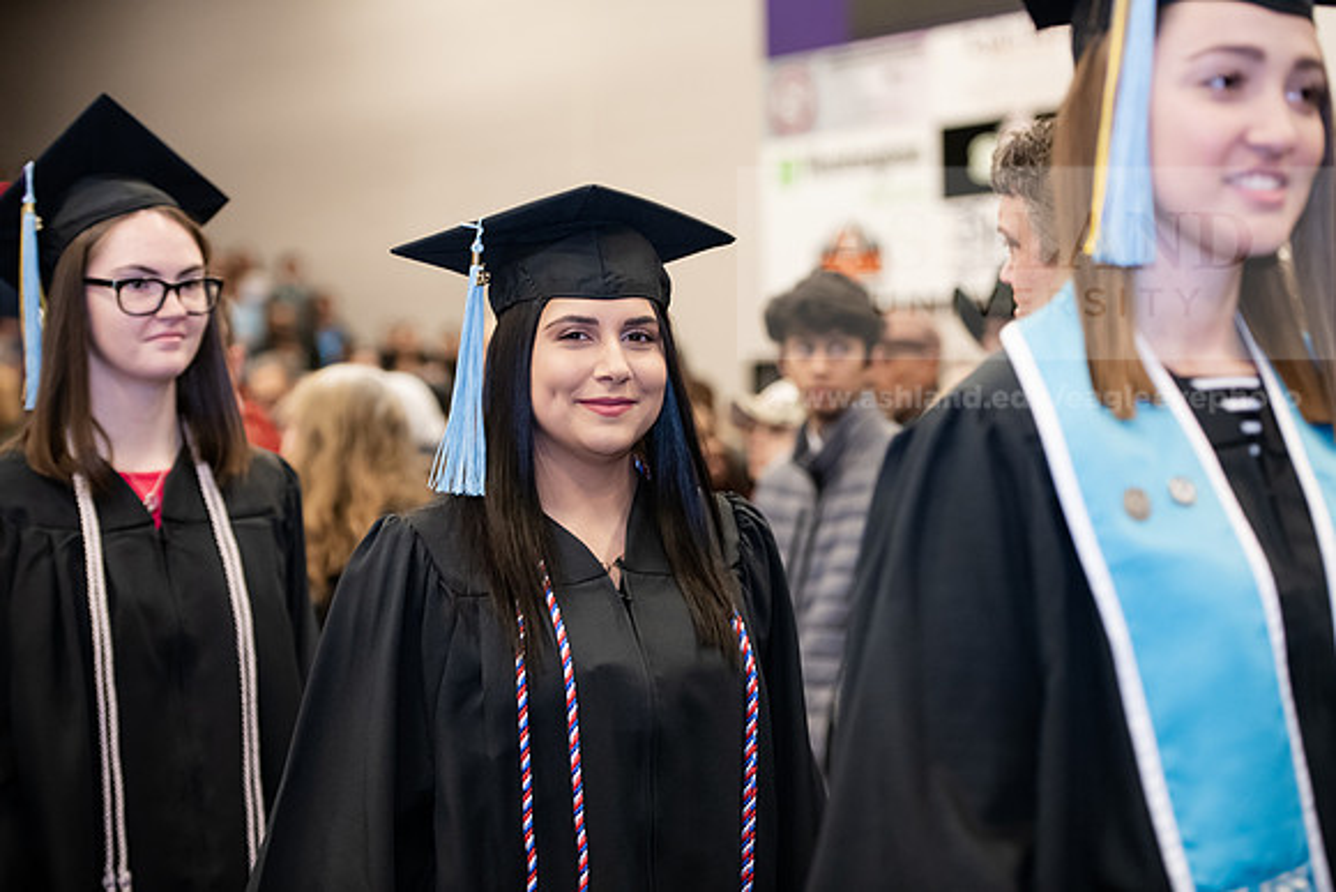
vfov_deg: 16.1
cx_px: 668
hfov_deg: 23.9
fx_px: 3155
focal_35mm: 85
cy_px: 446
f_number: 3.2
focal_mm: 85
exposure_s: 1/200
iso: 2000
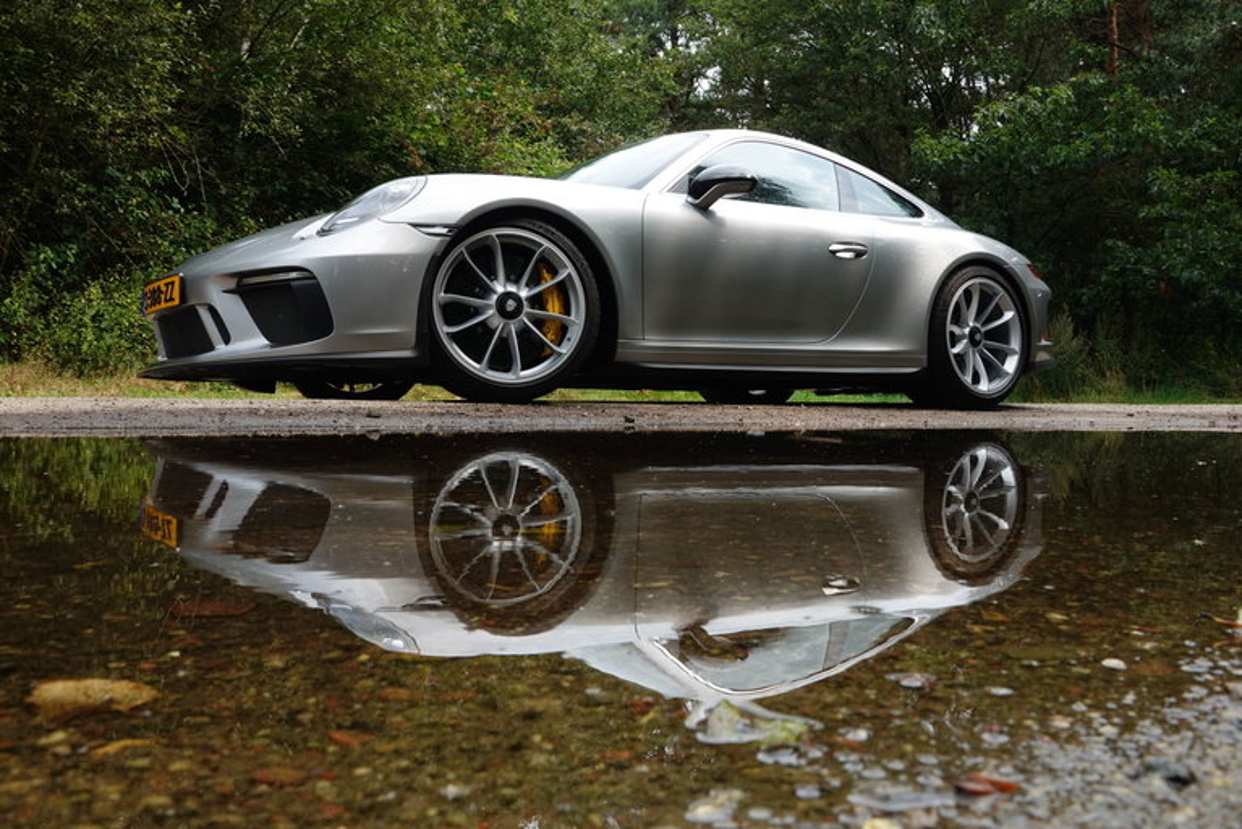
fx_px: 1139
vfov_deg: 40.0
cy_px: 414
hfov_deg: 57.2
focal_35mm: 33
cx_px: 621
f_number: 9
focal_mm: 12.04
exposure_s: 1/50
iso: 100
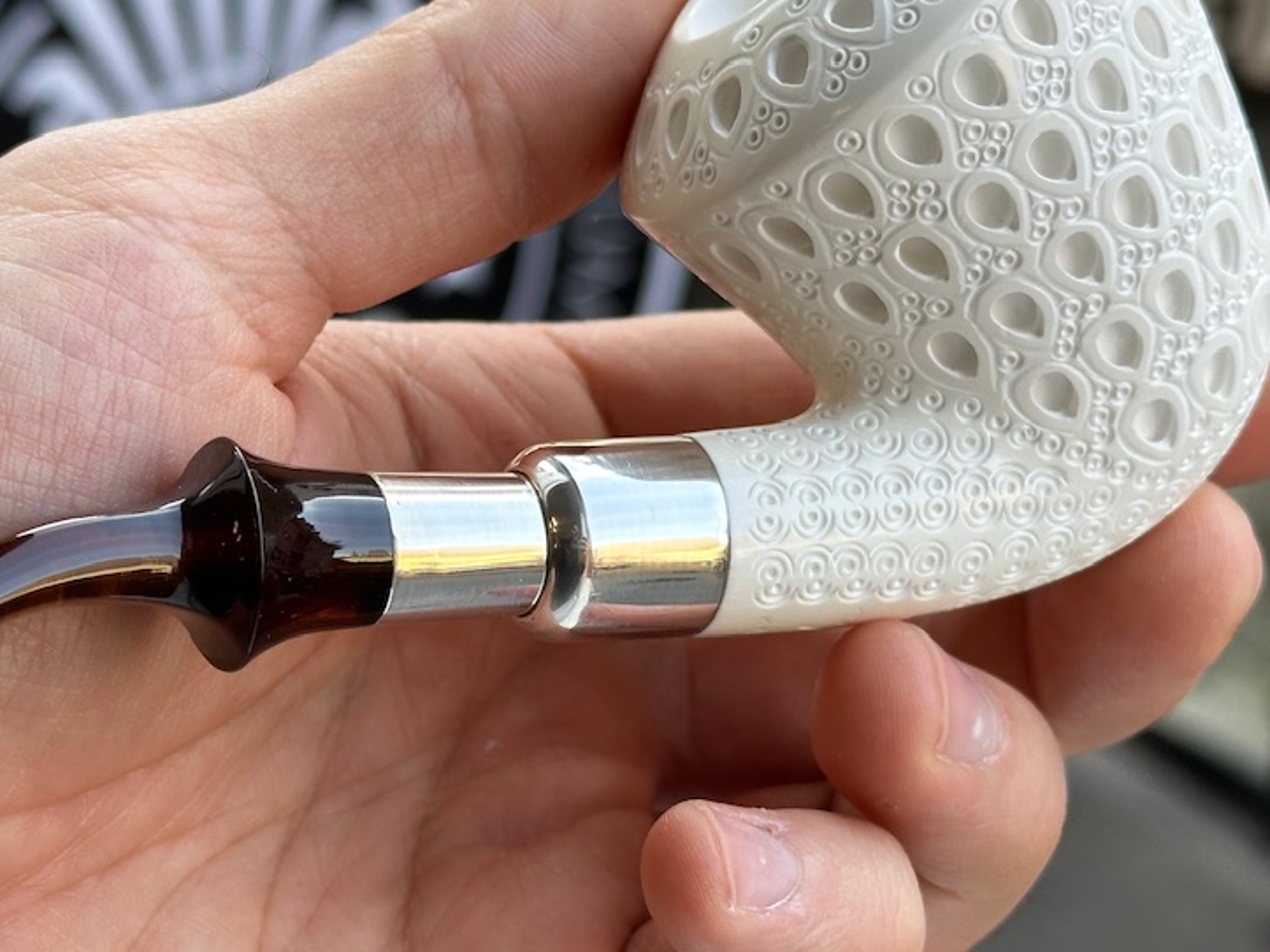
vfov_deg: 17.4
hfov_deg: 22.9
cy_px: 415
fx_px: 3118
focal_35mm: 85
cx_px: 371
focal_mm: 6.86
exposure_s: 1/271
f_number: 1.78
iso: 64
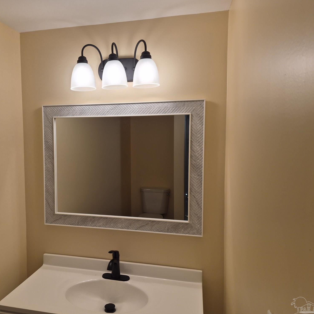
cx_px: 113
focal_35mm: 28
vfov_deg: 57.3
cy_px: 158
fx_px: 287
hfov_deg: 56.4
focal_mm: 5.4
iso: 25
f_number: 1.8
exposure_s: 1/153
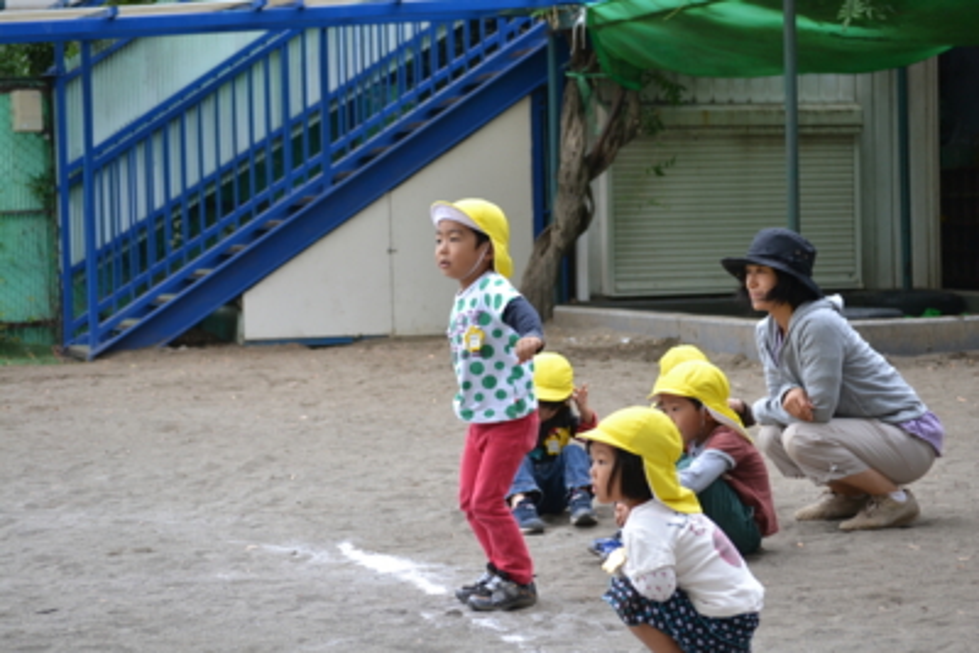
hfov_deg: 20.6
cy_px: 326
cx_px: 490
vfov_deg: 13.8
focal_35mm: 99
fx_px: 2693
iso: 360
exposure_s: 1/125
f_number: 5.6
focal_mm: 66
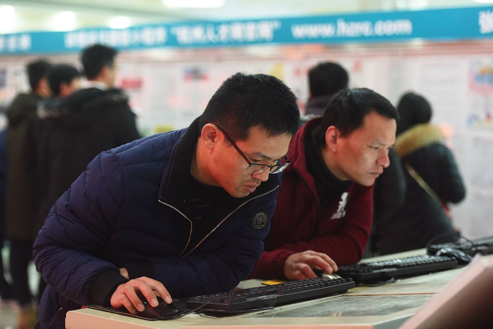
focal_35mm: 82
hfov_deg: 24.8
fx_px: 1123
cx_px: 246
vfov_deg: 16.7
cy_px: 164
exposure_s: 1/50
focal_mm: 82
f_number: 2.8
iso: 2000
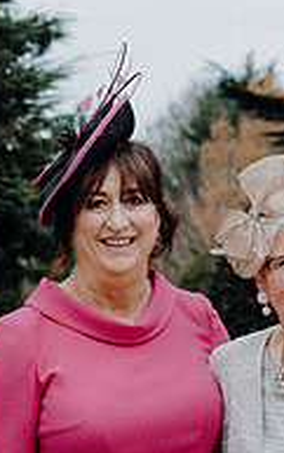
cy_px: 442
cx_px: 82
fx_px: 2348
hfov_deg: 6.9
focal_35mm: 190
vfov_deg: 10.9
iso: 5000
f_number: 5
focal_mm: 62
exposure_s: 1/200
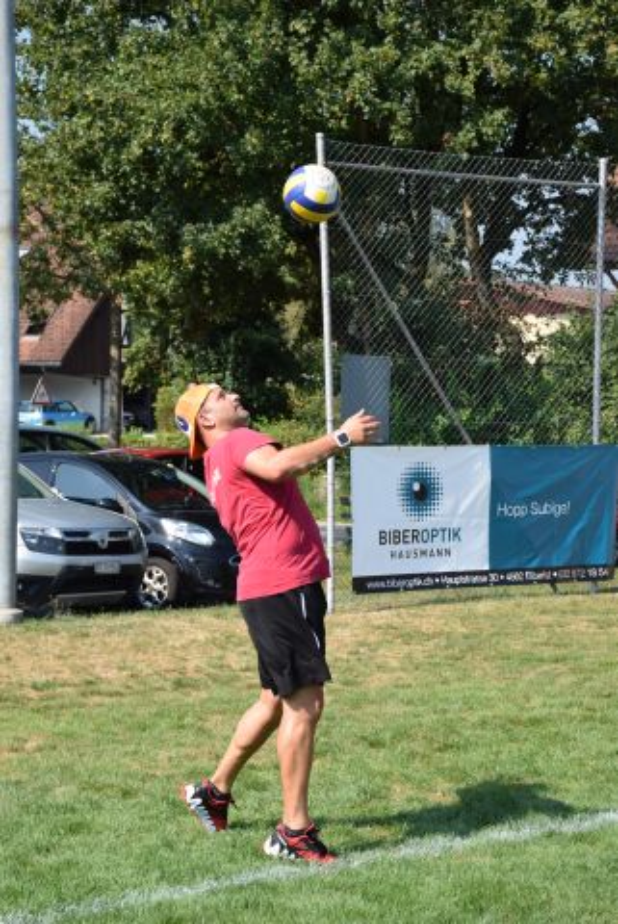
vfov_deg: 24.2
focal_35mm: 84
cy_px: 462
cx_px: 309
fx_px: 2158
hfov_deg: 16.3
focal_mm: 56
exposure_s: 1/320
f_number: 9
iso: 200
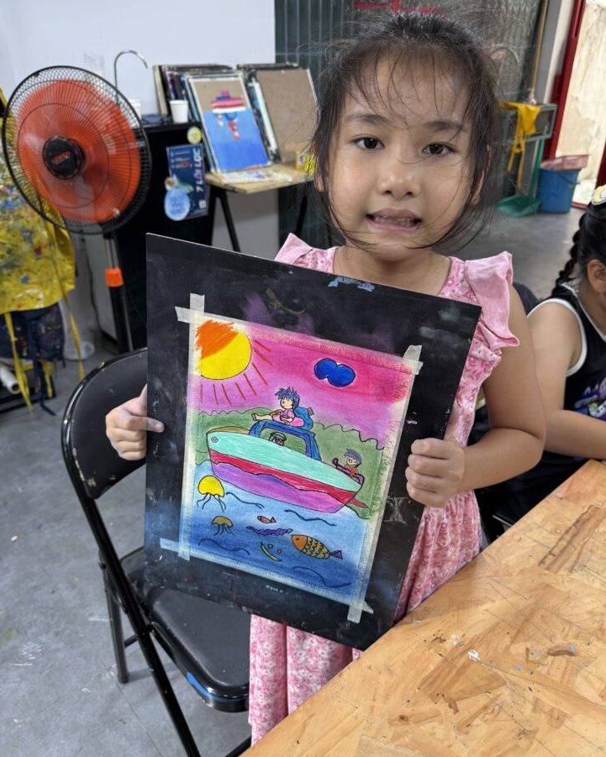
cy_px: 375
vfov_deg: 66.0
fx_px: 583
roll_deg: -1.5
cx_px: 307
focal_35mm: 26
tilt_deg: -28.9
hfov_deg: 54.9
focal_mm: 6.76
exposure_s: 1/100
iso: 100
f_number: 1.78
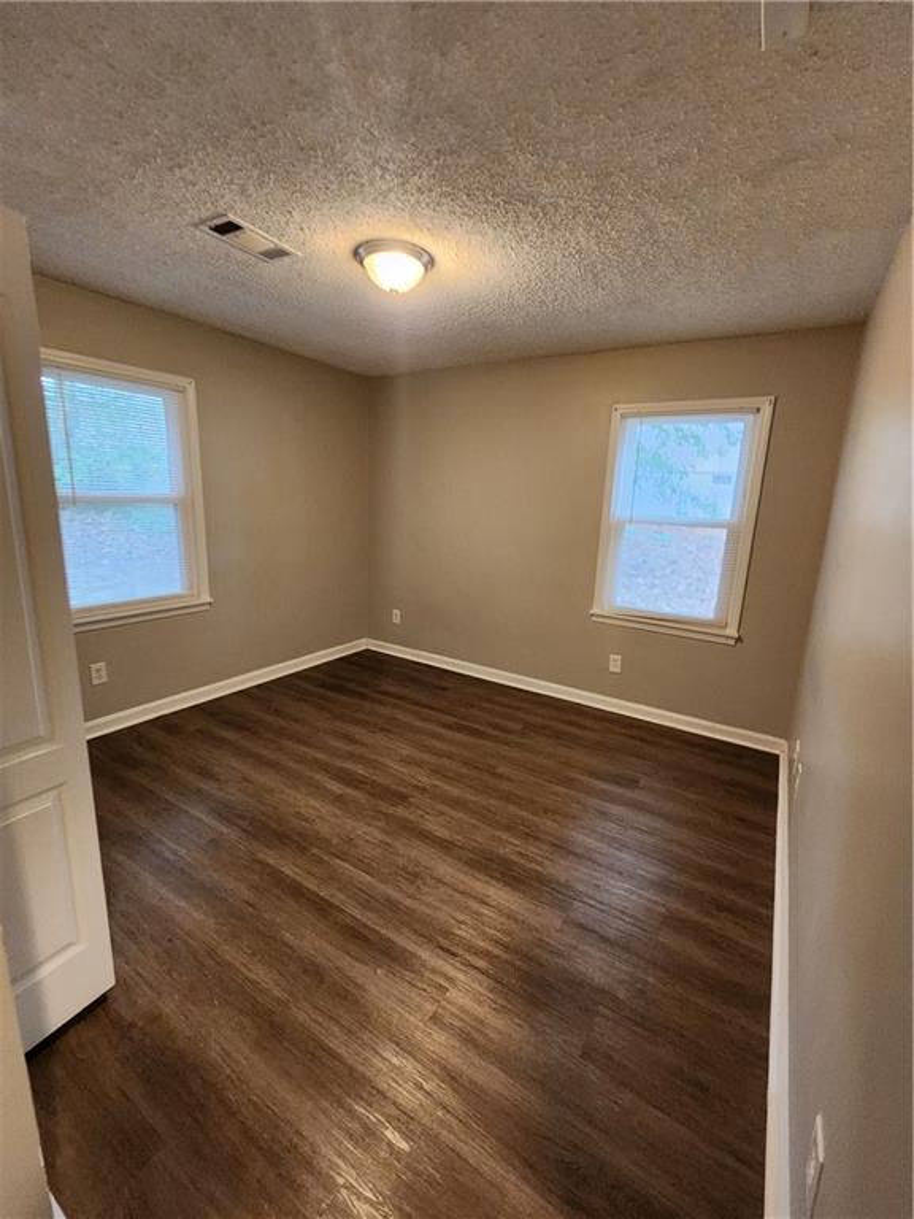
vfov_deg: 106.2
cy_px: 610
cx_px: 457
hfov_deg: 89.9
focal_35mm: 13
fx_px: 458
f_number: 2.2
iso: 500
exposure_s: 1/30
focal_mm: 2.2
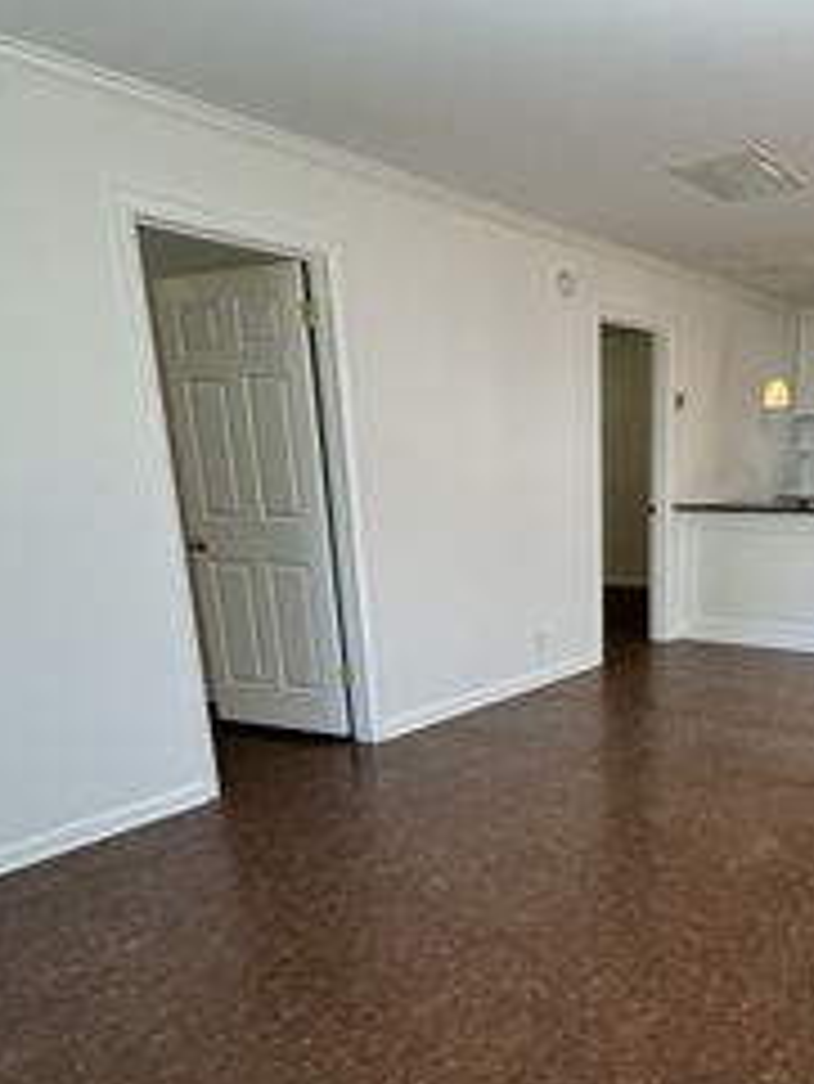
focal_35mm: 29
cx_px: 578
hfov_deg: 47.0
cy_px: 756
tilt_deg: -18.4
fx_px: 908
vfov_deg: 59.6
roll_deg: +0.3
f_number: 2.2
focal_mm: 2.22
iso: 320
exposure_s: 1/120
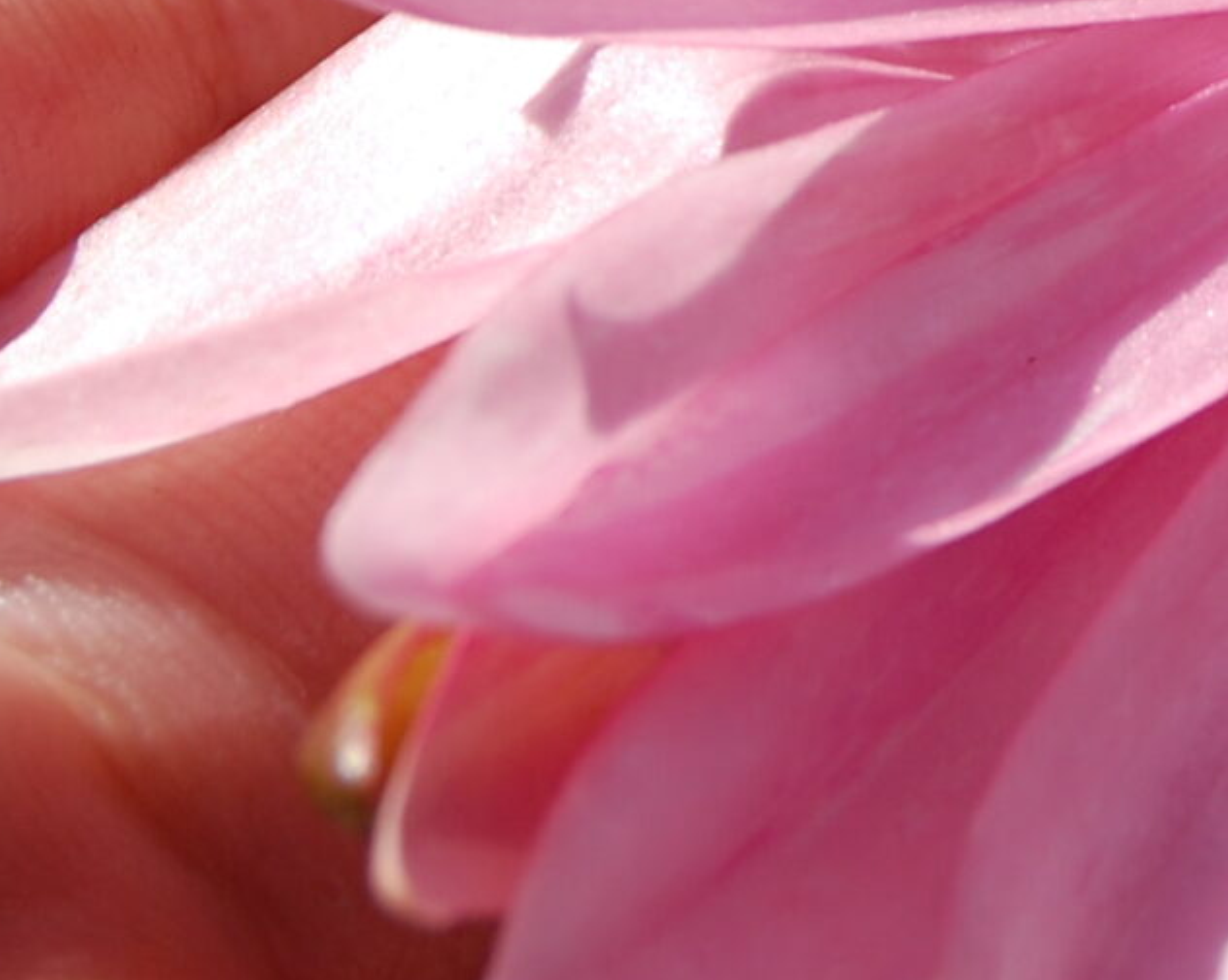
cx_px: 1648
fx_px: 10353
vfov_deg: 5.4
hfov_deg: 6.7
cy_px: -454
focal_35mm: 285
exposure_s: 1/400
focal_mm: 50
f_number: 10
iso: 200
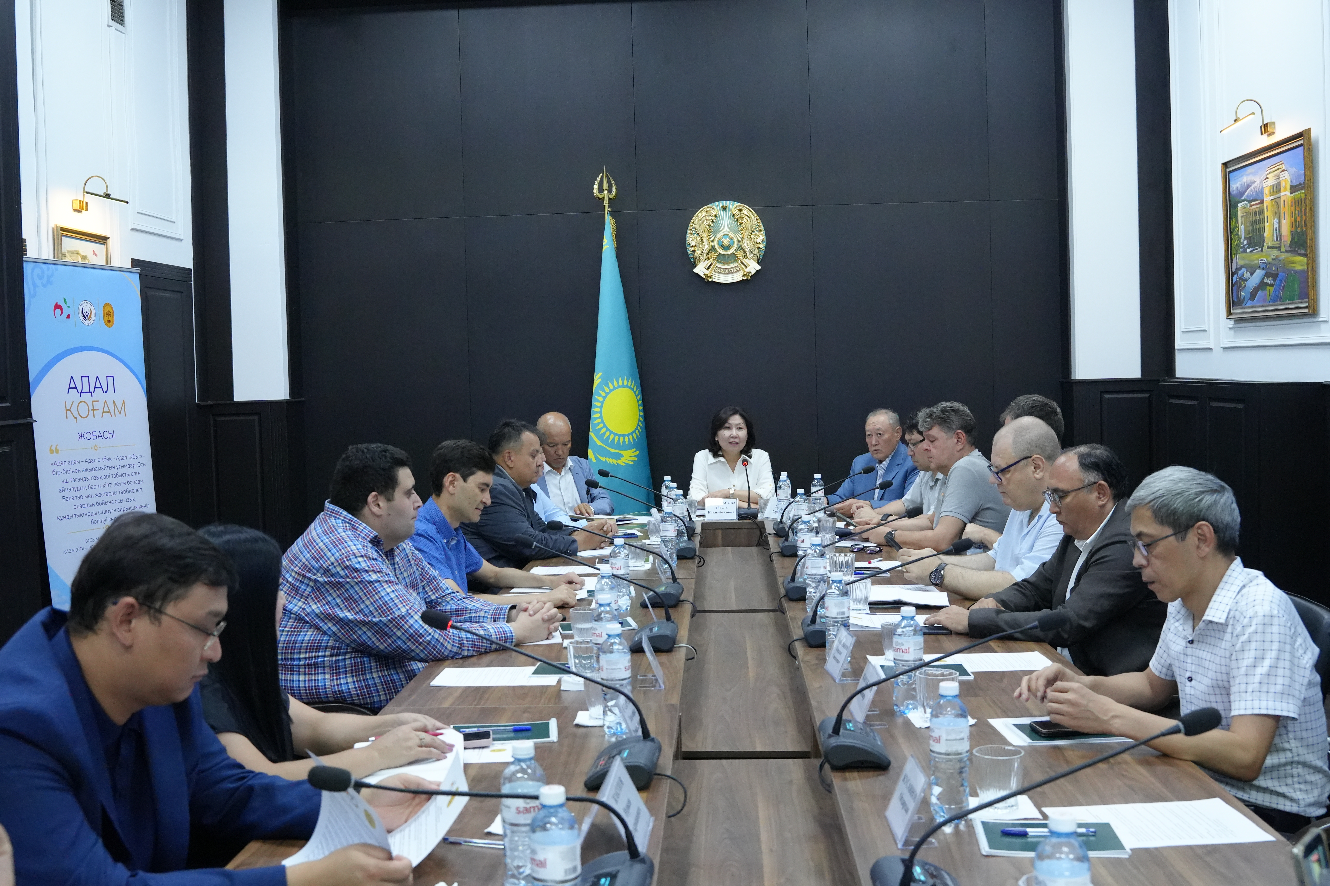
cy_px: 443
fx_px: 1402
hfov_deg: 50.8
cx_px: 665
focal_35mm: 38
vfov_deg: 35.1
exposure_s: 1/160
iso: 4000
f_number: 4
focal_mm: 25.3
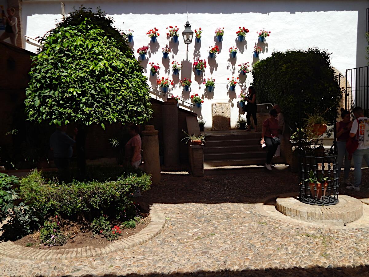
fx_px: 330
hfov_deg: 58.4
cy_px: 138
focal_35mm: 31
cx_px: 184
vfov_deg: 45.4
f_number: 3.2
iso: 125
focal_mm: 5.6
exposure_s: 1/1500
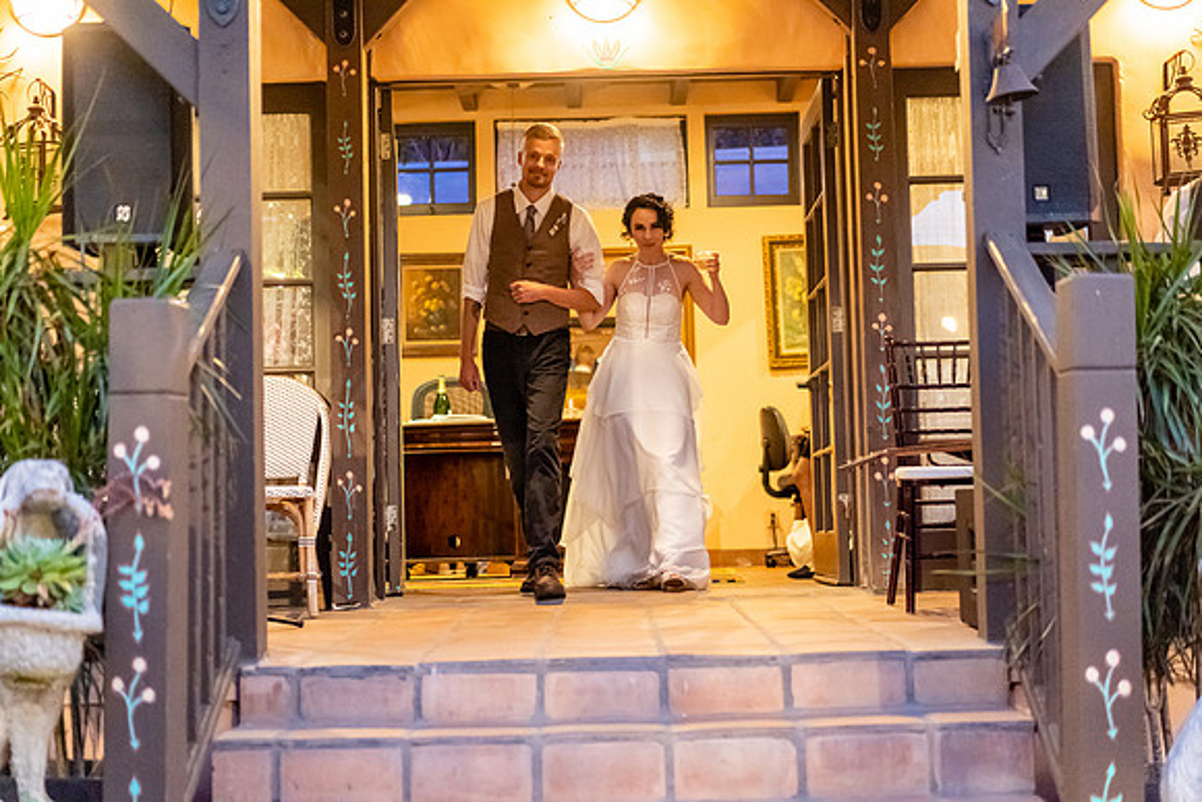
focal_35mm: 55
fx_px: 1837
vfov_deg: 24.6
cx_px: 601
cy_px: 401
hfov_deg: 36.2
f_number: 1.8
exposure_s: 1/200
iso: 2500
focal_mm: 55
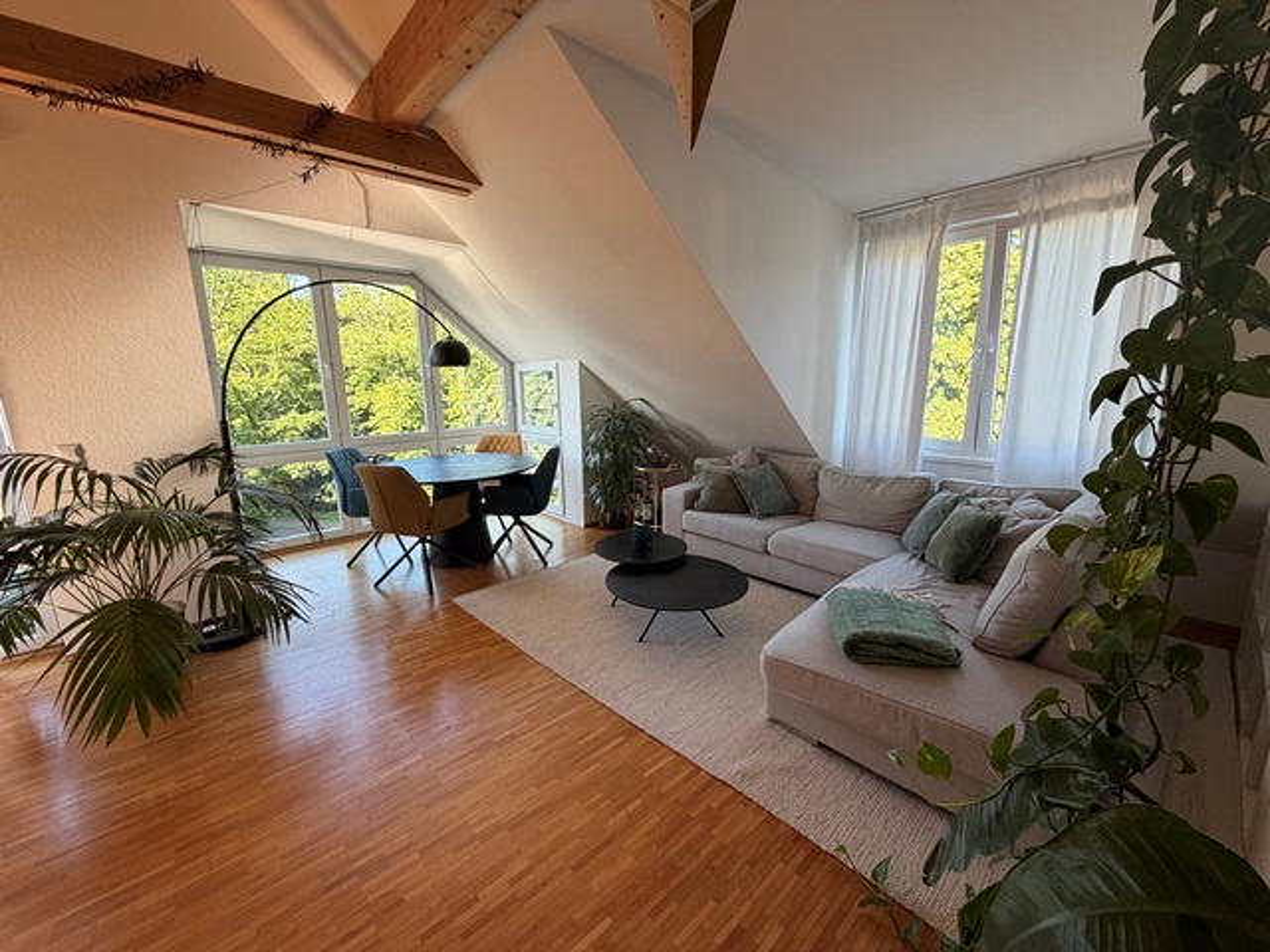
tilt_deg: -11.7
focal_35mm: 14
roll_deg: +1.2
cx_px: 635
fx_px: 514
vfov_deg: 85.7
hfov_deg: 102.1
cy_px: 476
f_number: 2.2
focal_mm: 2.22
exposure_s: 1/121
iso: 100
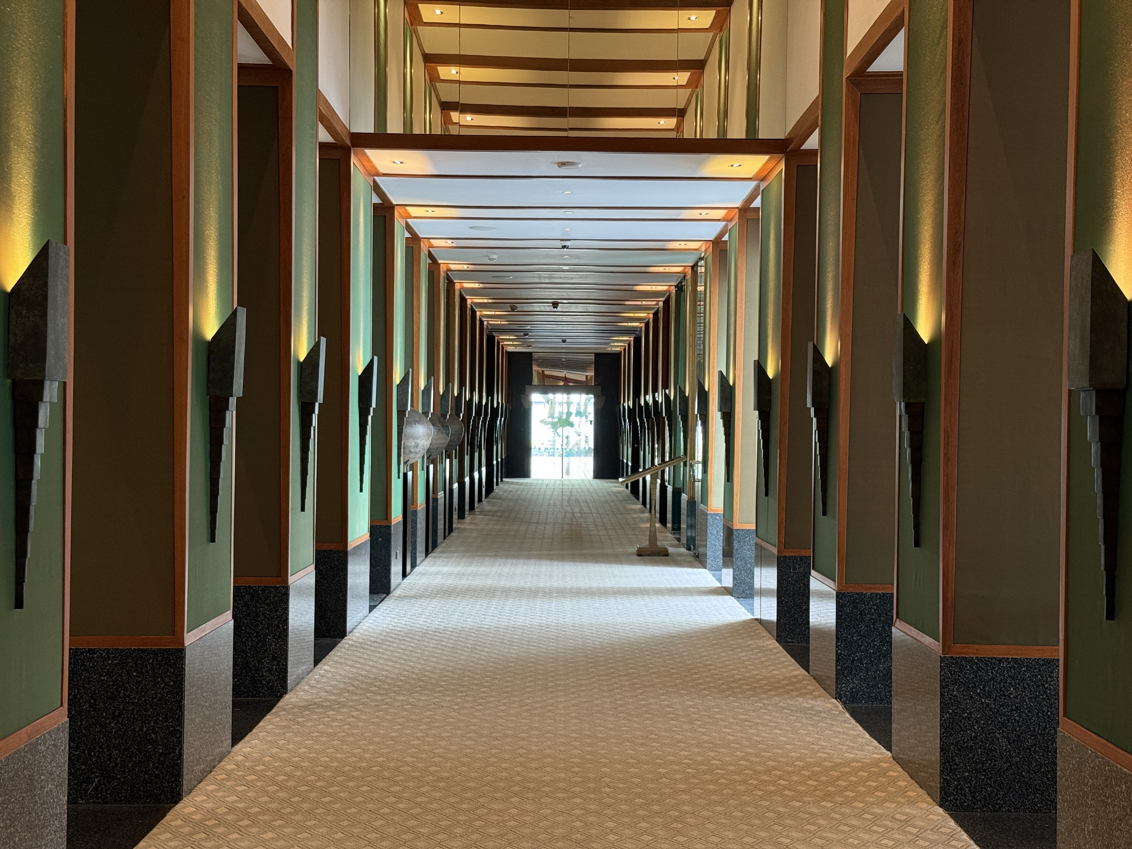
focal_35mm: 48
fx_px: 1570
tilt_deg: +0.4
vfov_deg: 30.3
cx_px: 566
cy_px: 424
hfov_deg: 39.7
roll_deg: -0.4
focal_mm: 6.76
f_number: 1.78
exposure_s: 1/50
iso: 160
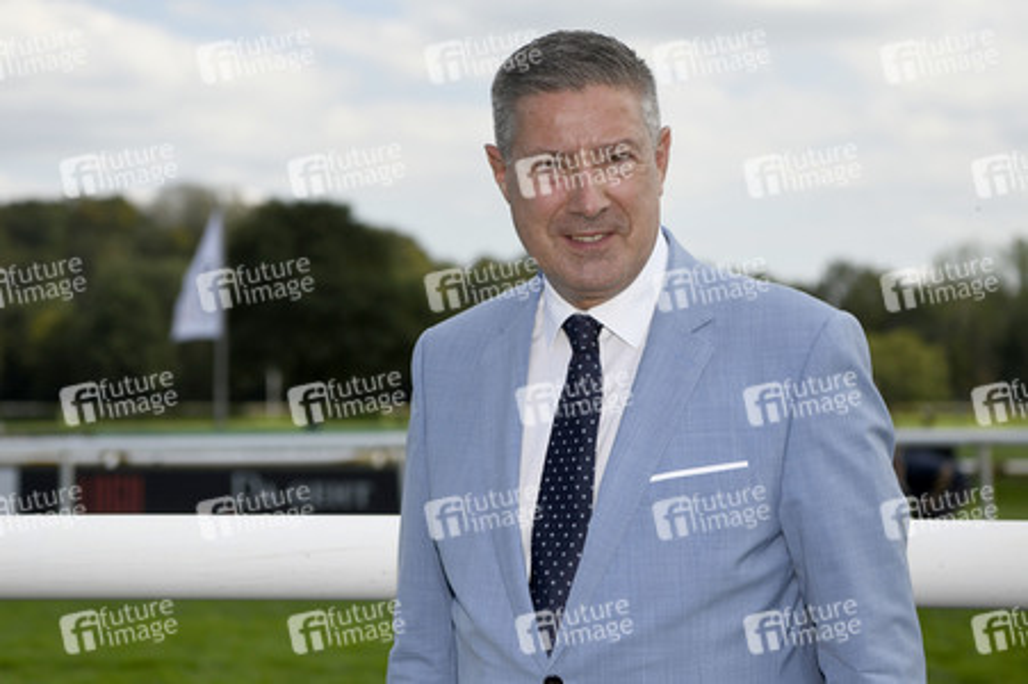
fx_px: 1997
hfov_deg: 28.9
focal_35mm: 70
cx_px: 514
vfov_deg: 19.4
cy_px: 342
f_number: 4
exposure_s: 1/8000
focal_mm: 70
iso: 640
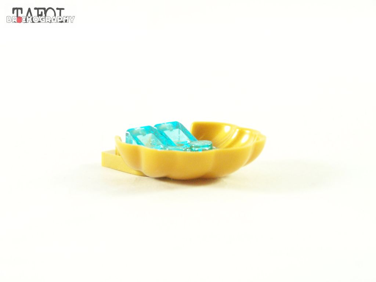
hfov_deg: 16.8
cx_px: 188
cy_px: 141
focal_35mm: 117
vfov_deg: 12.7
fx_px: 1271
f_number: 3.6
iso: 400
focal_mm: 19.4
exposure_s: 1/60
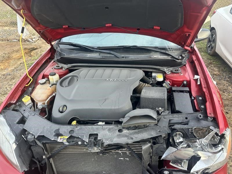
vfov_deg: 56.8
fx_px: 161
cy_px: 87
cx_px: 116
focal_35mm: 24
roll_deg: +2.4
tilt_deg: -28.3
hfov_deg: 71.6
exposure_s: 1/355
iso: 80
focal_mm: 6.86
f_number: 1.78
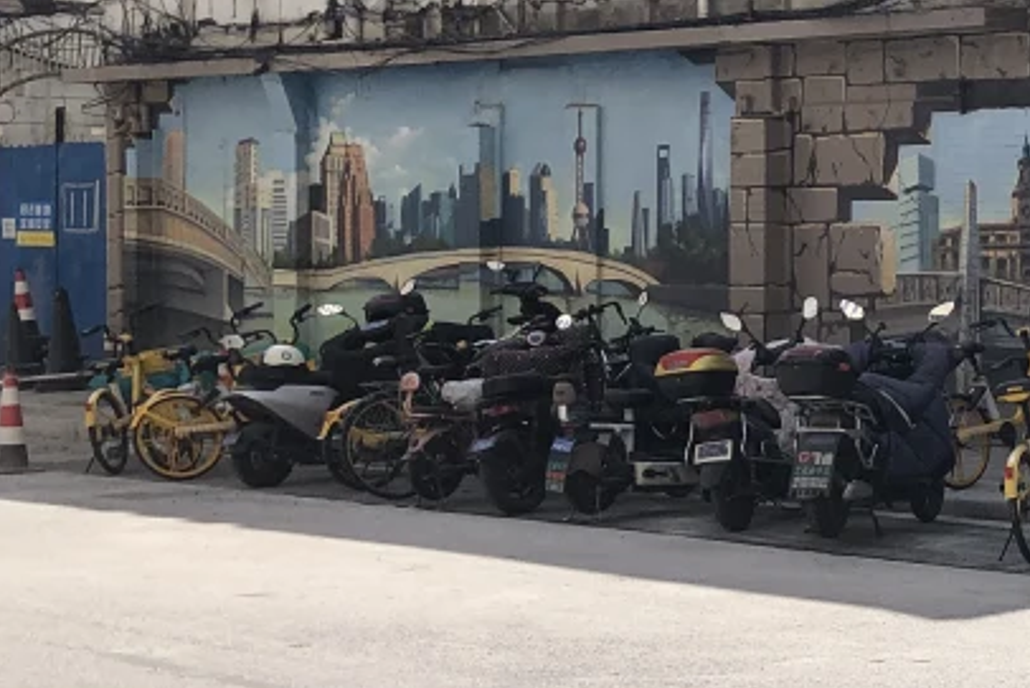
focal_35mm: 86
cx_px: 1512
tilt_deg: +2.7
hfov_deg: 20.5
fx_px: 2461
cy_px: 264
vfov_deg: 15.9
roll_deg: -2.0
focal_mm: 4
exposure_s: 1/1715
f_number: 1.8
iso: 20
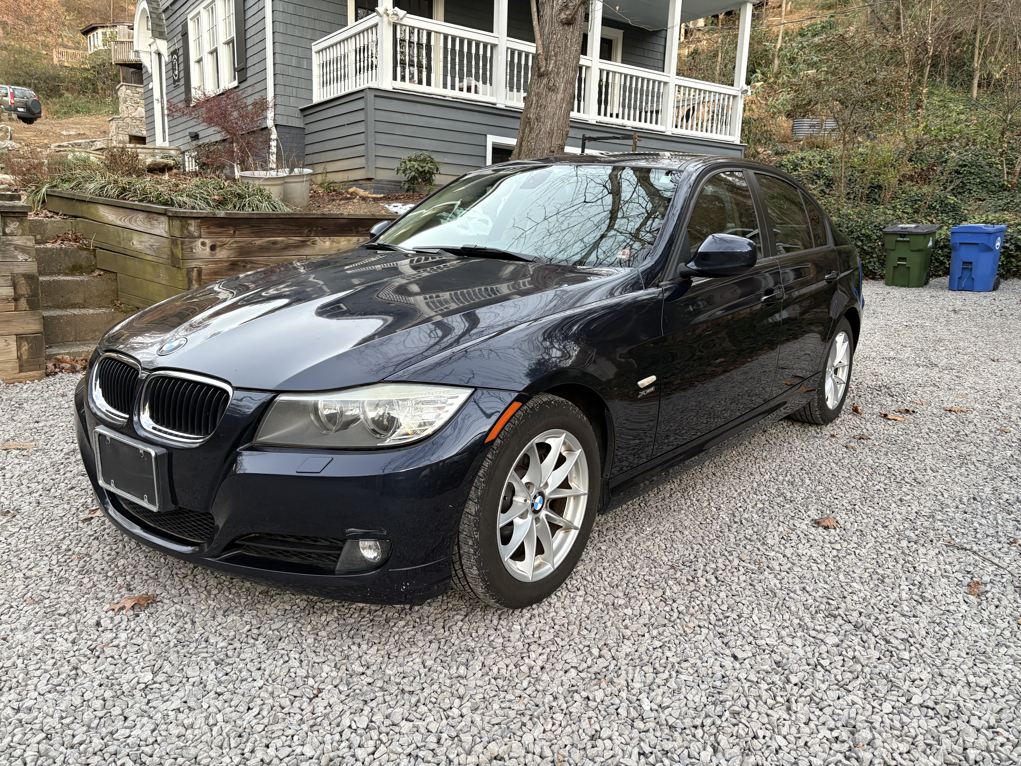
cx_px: 510
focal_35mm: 26
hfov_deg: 67.3
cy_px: 383
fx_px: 767
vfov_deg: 53.1
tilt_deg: -10.5
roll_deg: -2.6
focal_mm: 5.96
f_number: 1.6
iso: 200
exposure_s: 1/60
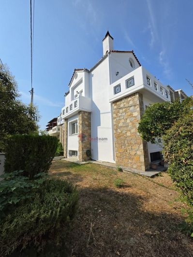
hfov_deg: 89.9
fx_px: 97
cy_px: 128
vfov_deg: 106.2
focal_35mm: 13
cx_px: 96
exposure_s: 1/2378
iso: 32
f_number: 1.9
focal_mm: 2.2
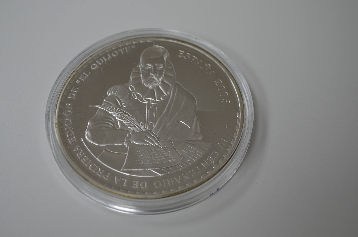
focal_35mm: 49
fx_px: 486
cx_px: 176
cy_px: 118
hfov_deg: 40.4
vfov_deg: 27.4
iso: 400
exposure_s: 1/100
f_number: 5
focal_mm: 32
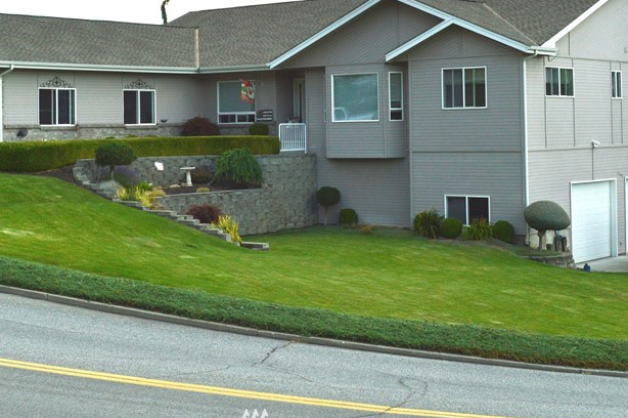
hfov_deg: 29.3
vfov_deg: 19.5
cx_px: 295
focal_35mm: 69
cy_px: 90
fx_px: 1202
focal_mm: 26
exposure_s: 1/160
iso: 400
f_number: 9
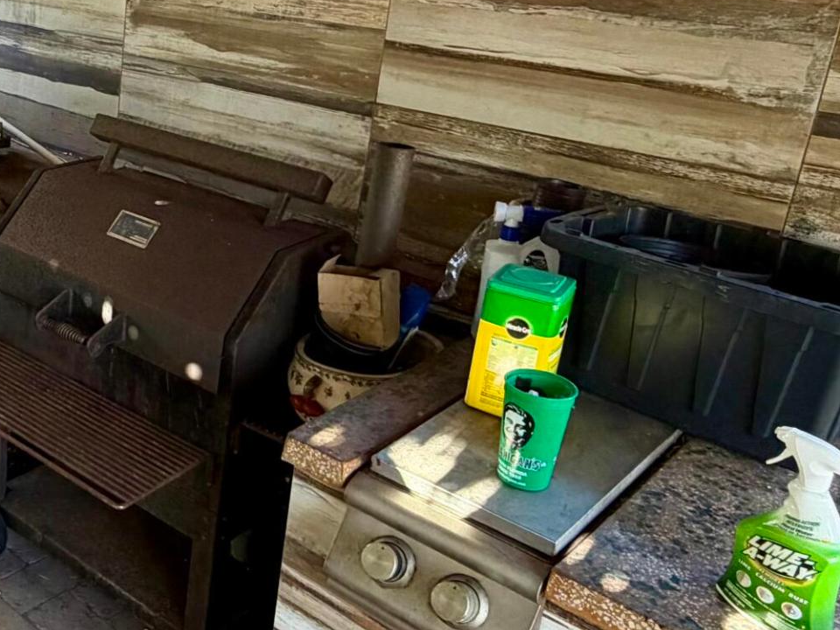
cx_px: 43
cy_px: 218
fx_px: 1019
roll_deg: -0.6
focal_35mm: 42
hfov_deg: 40.4
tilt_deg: -19.0
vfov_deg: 34.1
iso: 200
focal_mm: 2.22
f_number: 2.2
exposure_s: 1/121
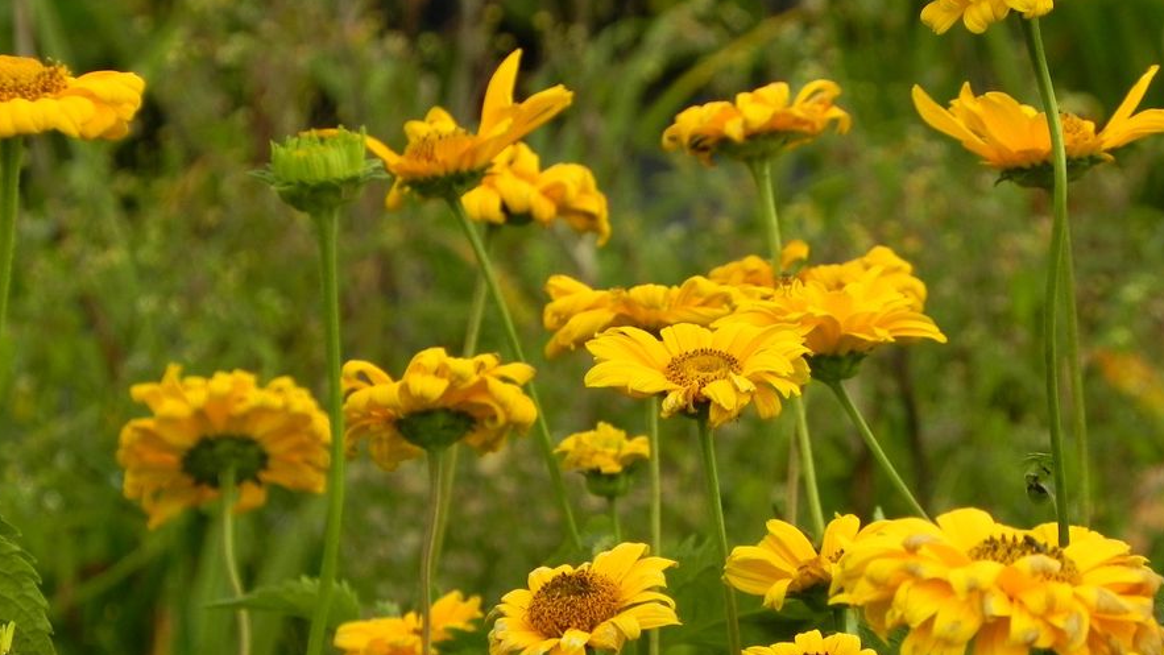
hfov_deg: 5.6
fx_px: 11823
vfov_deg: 3.2
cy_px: 387
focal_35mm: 383
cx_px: 620
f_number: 5
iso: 160
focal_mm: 51.8
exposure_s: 1/320
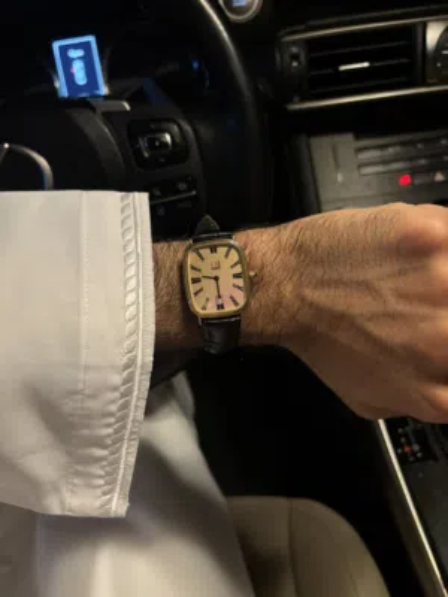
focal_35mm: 26
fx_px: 449
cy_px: 298
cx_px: 224
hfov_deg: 53.1
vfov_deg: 67.3
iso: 640
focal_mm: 5.96
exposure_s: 1/38
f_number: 1.6
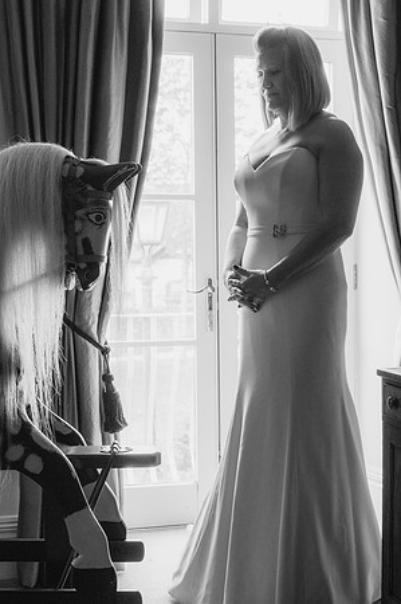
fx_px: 837
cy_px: 302
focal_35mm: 50
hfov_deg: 26.9
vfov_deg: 39.6
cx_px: 200
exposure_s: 1/400
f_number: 8
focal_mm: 50
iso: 1600
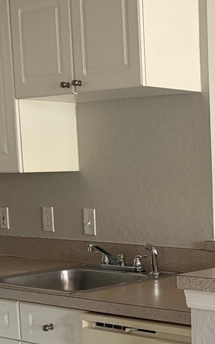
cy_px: 238
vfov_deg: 26.6
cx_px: 310
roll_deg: -0.9
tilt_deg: -4.8
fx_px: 722
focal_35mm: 77
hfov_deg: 15.7
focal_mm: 5.96
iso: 200
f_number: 1.6
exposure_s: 1/60
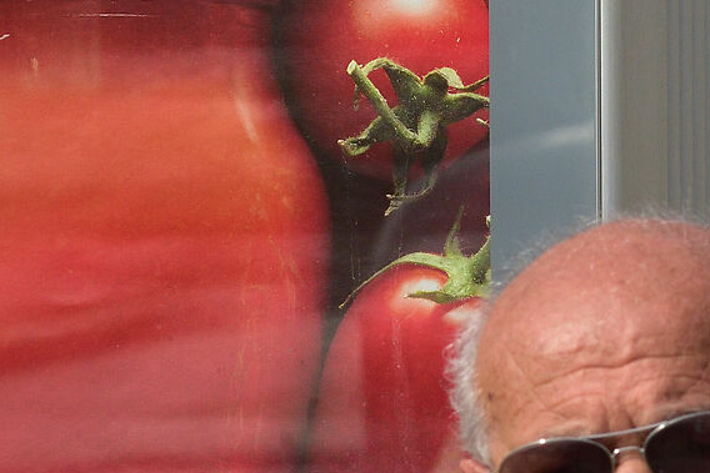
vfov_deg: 2.1
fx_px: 13120
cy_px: 769
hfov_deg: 3.1
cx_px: 229
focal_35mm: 665
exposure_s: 1/1250
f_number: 8
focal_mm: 105
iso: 250
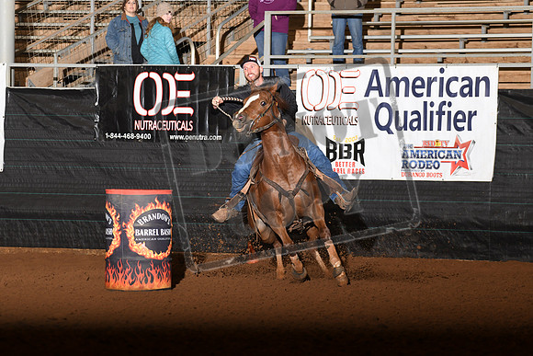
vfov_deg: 6.2
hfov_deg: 9.4
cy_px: 178
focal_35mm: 220
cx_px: 266
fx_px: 3258
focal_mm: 220
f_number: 5.6
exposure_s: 1/250
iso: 1000
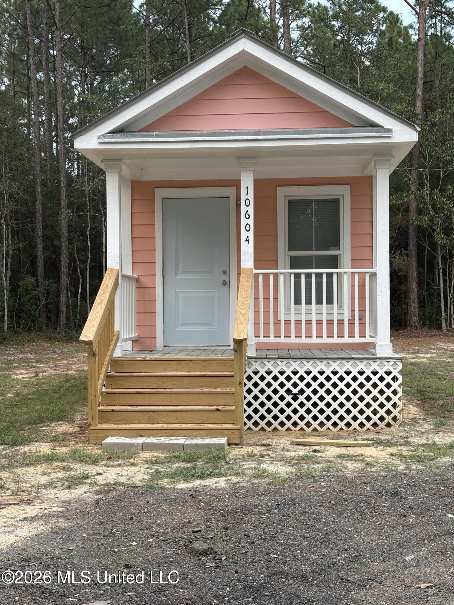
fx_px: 909
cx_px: 227
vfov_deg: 36.8
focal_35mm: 52
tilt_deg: +0.0
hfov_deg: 28.0
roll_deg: +0.6
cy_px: 302
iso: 80
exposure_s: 1/60
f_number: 1.6
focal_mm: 5.96
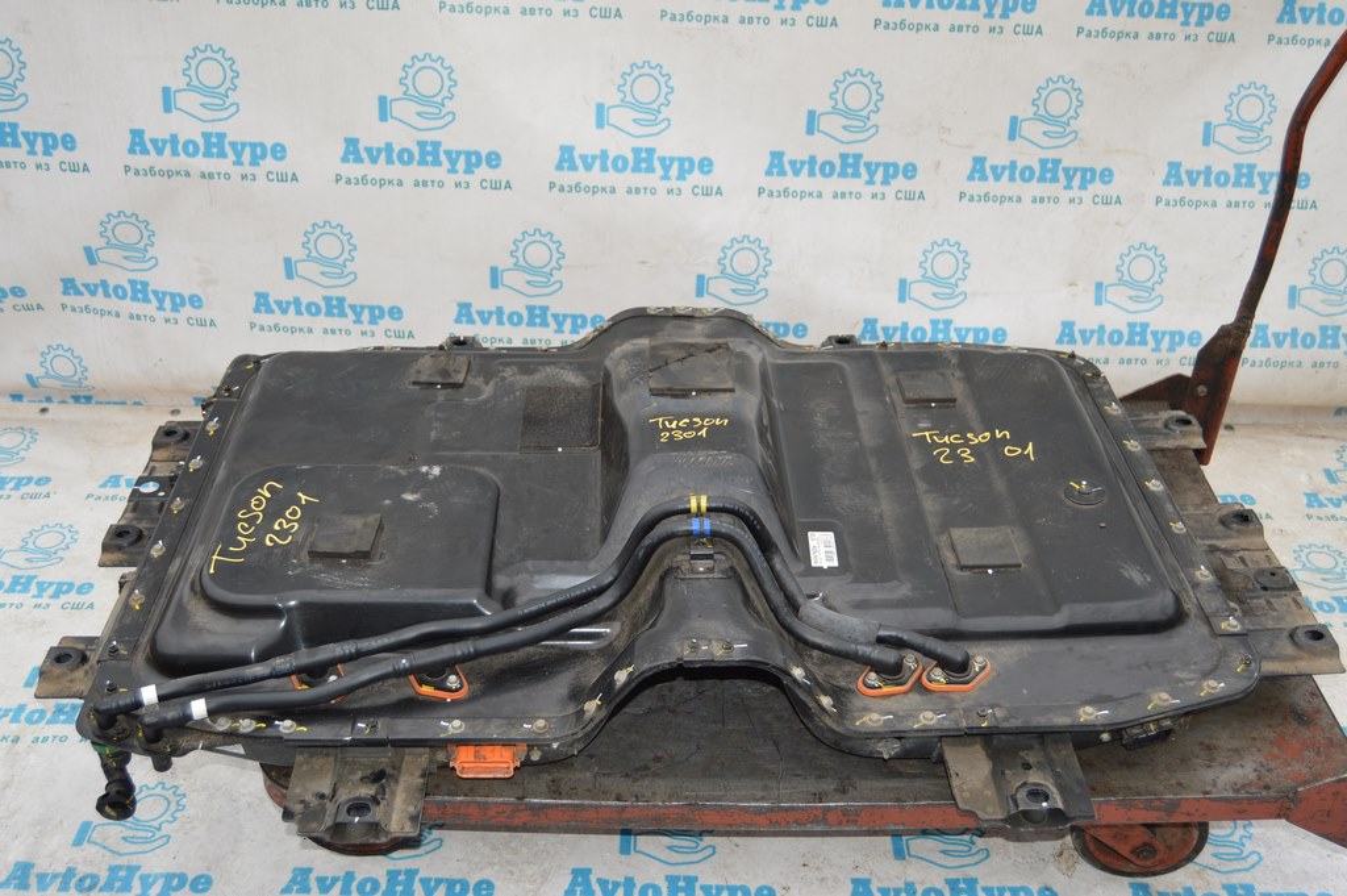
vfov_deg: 36.8
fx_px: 1346
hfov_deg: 53.2
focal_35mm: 36
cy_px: 448
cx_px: 674
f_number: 4
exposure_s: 1/200
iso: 100
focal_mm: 24
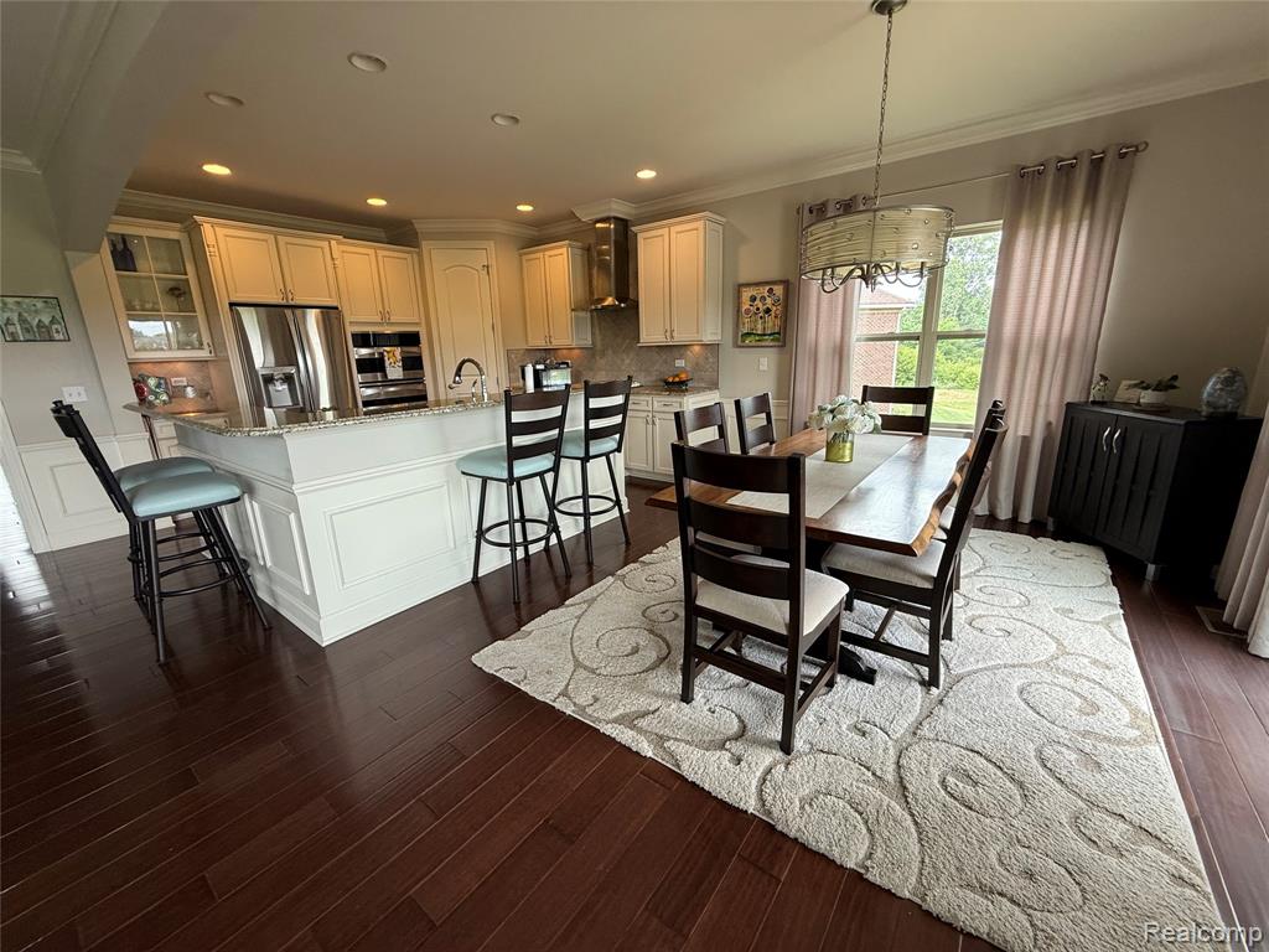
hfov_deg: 102.1
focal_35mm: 14
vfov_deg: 85.7
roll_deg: +2.1
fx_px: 513
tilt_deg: -14.2
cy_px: 476
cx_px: 634
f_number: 2.2
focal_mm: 2.22
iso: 100
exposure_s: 1/99
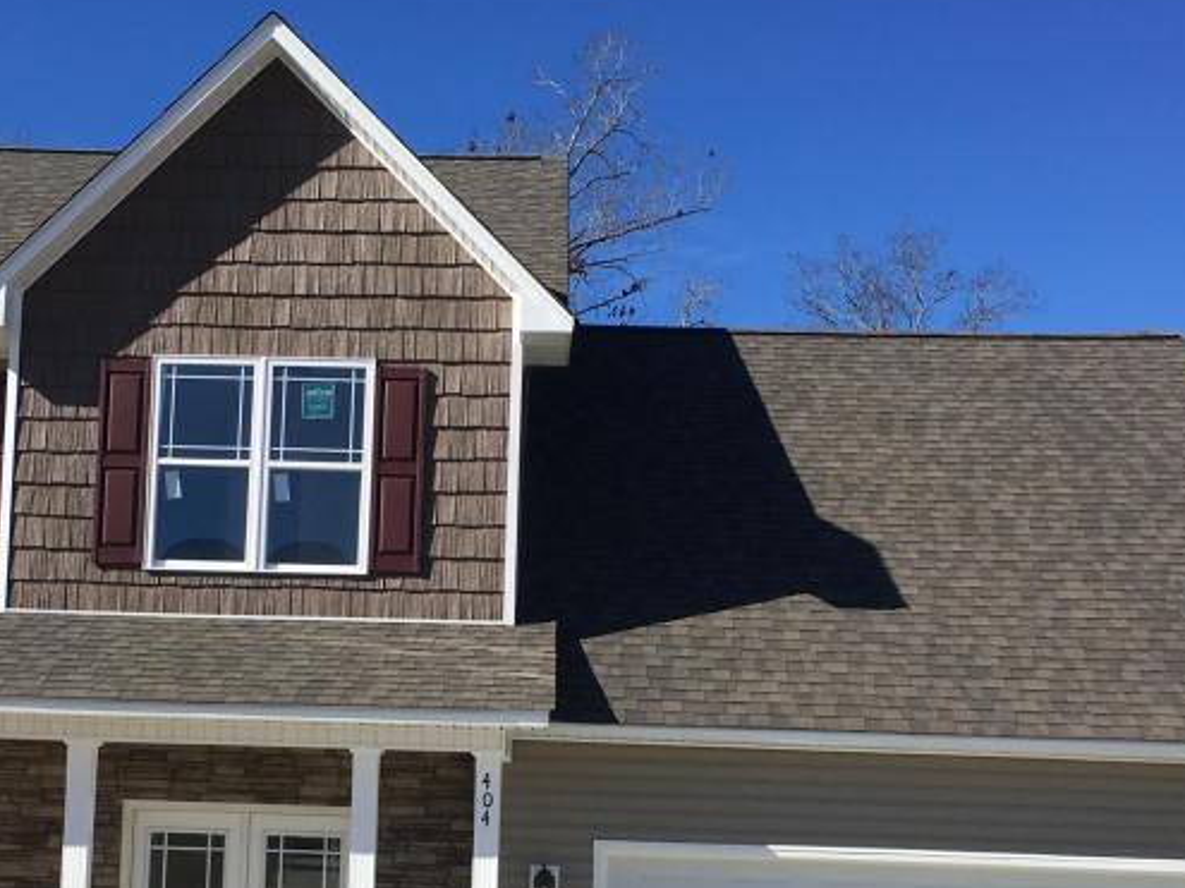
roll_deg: -1.6
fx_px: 2053
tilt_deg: +5.3
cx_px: 417
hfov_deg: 32.0
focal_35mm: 60
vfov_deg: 24.2
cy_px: 653
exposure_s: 1/2331
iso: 25
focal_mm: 4.15
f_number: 2.2
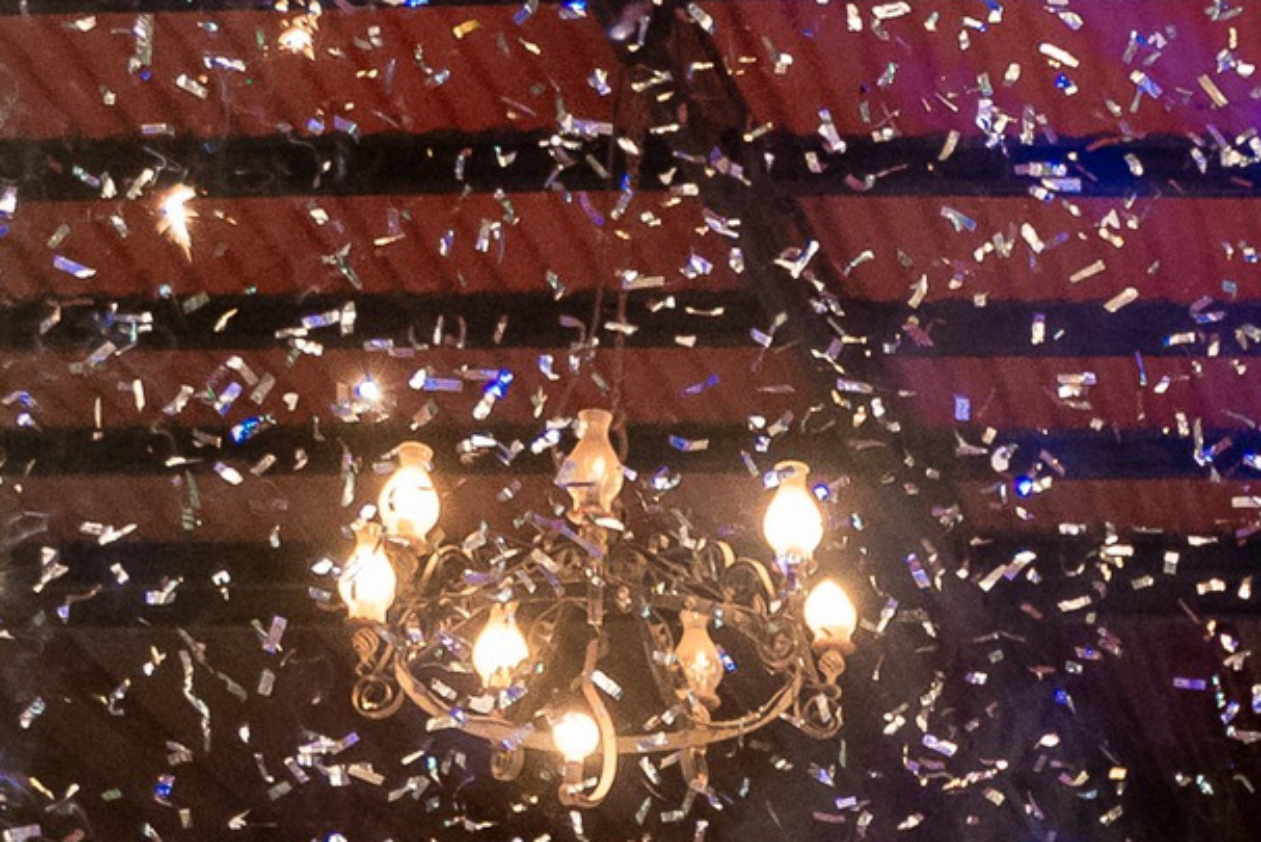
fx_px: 4134
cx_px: 1712
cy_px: 1577
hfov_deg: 16.3
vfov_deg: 10.8
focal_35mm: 118
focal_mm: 28
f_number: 2.8
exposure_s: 1/320
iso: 5000
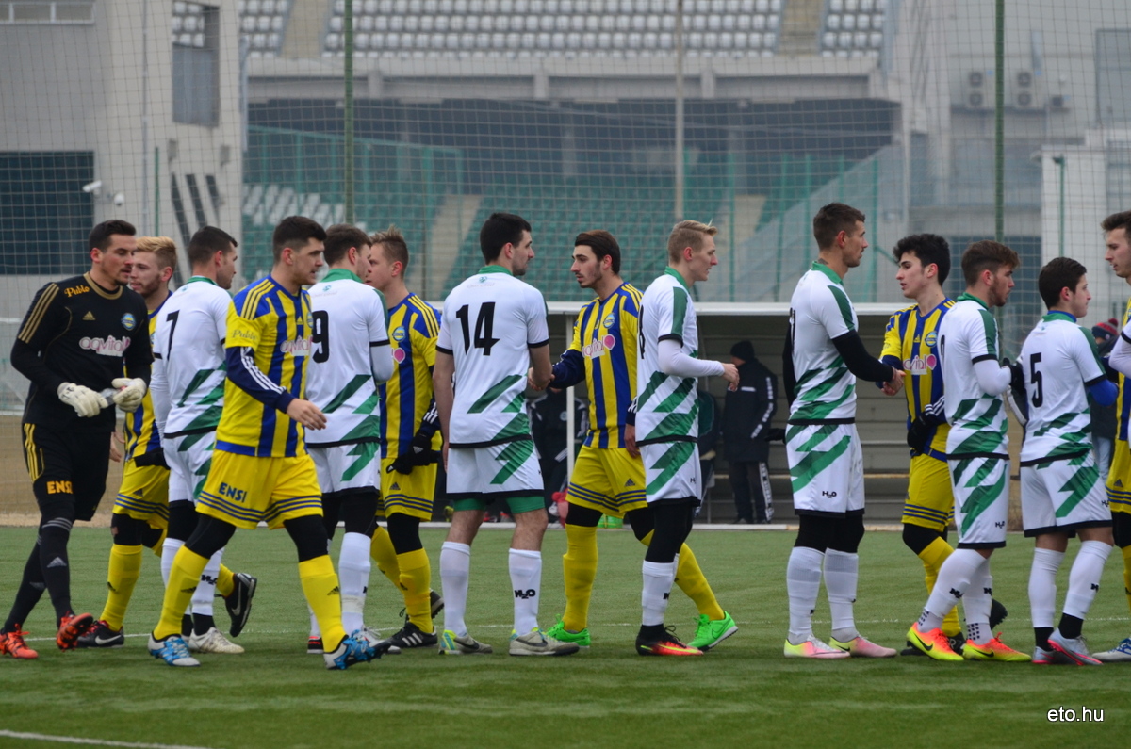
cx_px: 566
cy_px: 374
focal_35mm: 270
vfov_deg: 5.1
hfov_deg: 7.6
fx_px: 8466
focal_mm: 180
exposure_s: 1/1600
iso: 800
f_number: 5
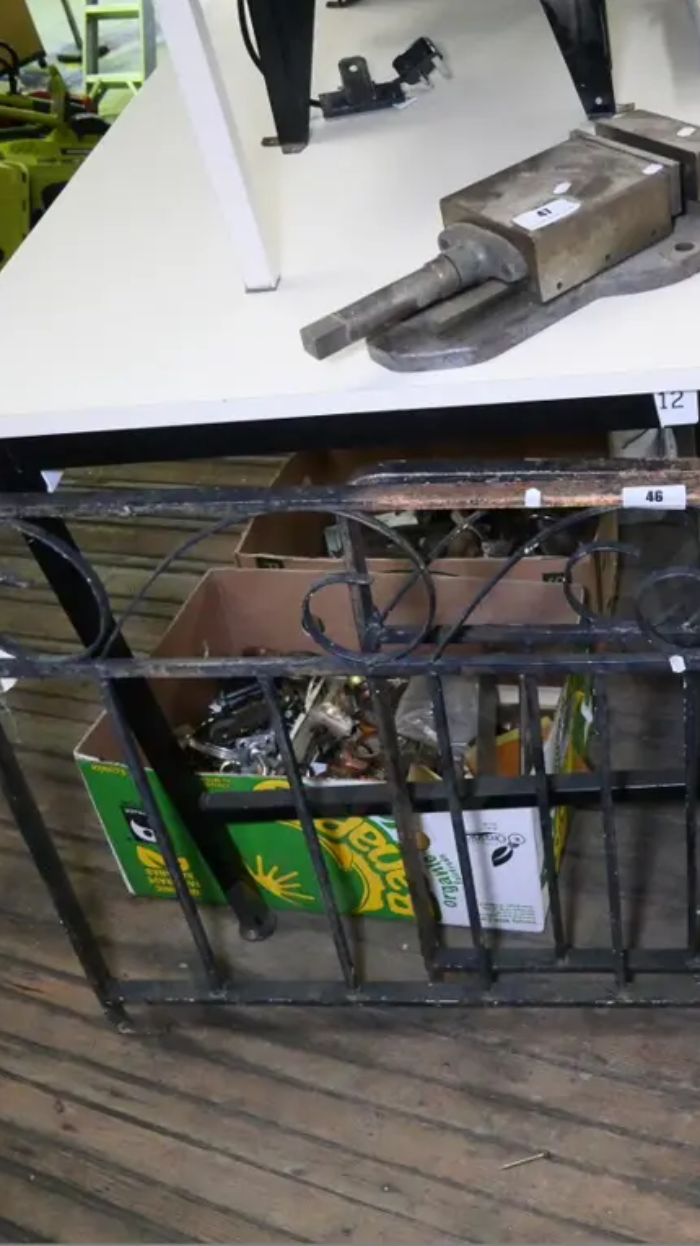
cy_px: 624
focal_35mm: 35
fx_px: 1156
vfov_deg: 56.6
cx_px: 651
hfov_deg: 31.8
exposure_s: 1/200
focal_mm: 12
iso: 6400
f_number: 3.9
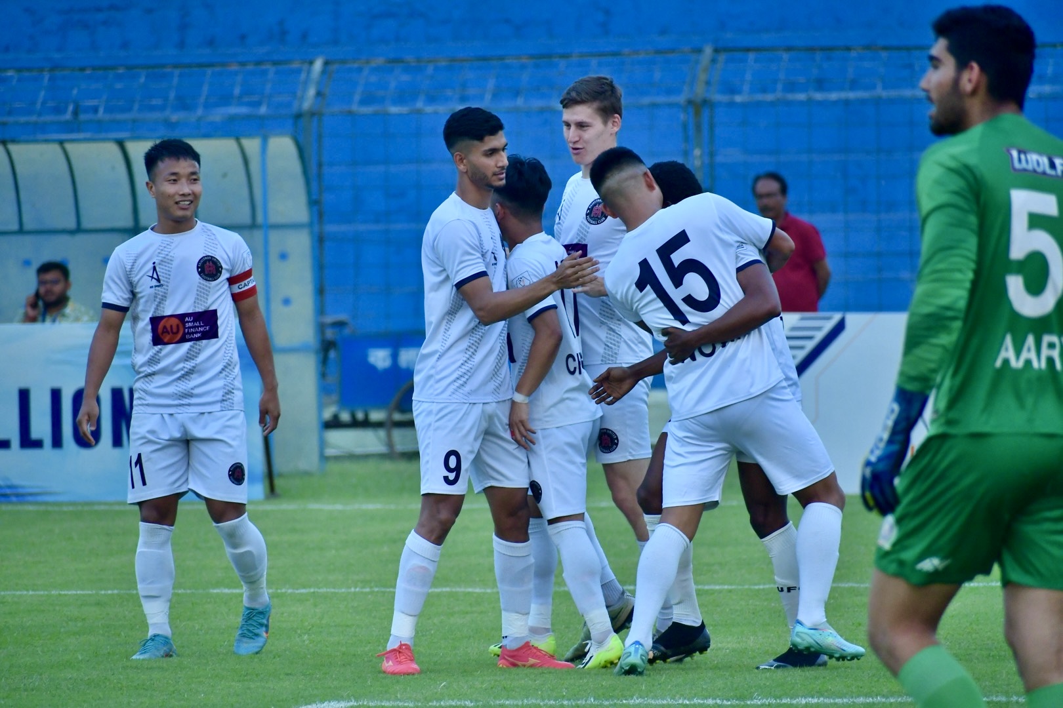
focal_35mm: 450
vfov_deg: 3.1
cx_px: 532
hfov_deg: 4.6
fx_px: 13286
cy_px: 354
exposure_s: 1/1000
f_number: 6.3
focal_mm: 300
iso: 1000
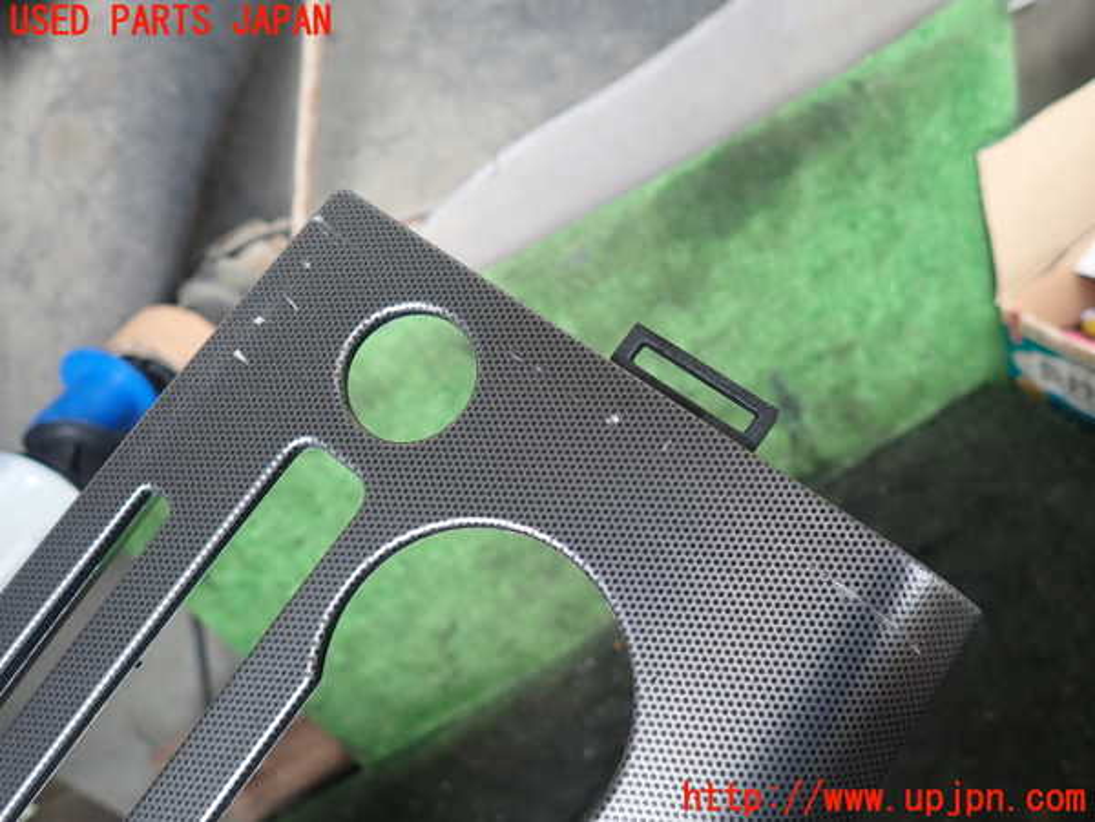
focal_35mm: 25
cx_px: 548
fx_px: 791
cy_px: 411
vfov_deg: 54.9
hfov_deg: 69.4
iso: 100
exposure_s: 1/60
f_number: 2
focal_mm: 4.5
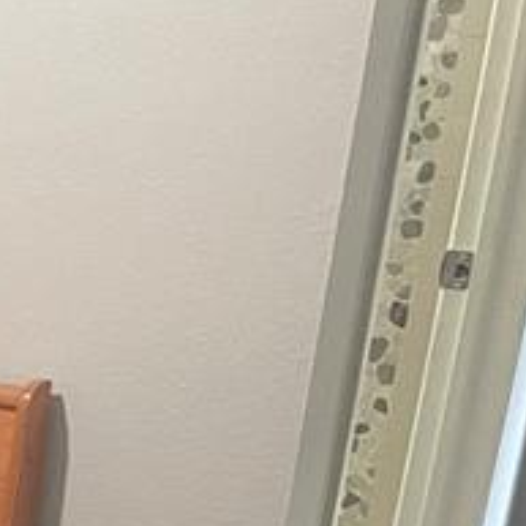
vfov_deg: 13.9
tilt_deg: -23.5
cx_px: -643
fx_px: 2011
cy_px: 801
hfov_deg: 12.4
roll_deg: -0.8
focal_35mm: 117
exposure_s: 1/60
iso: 400
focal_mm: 5.1
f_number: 1.6
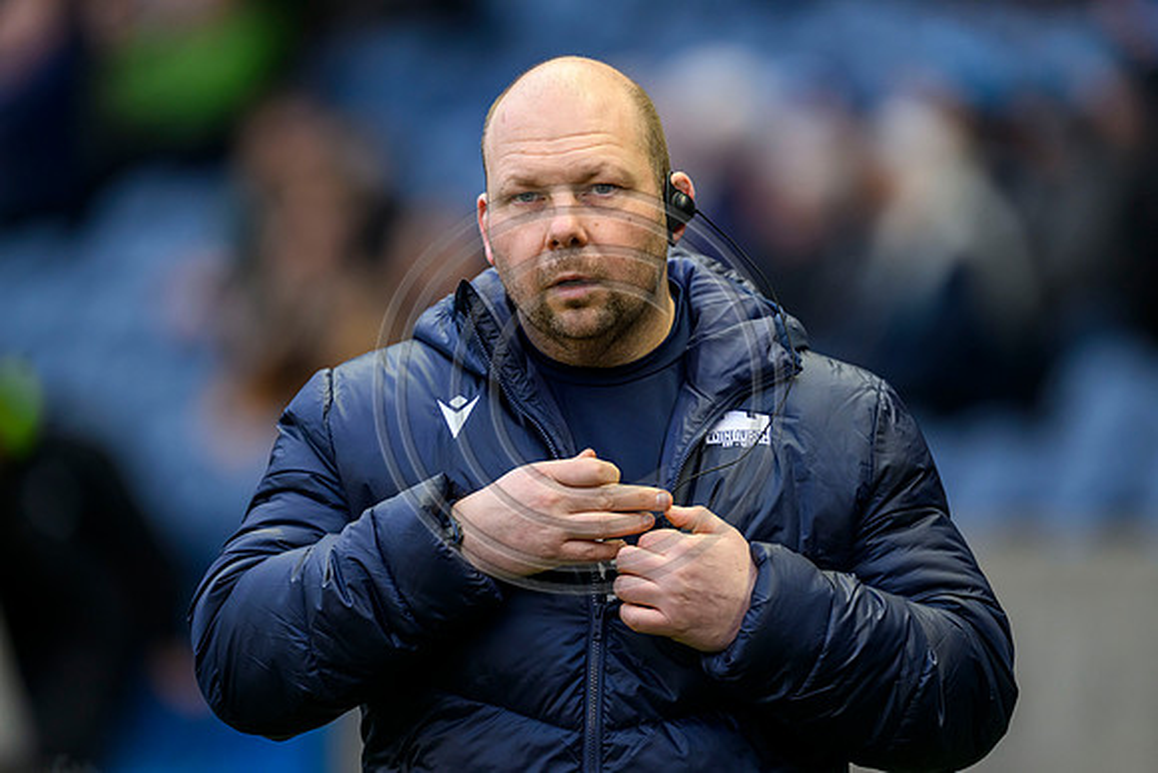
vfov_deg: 3.4
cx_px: 579
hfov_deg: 5.2
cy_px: 386
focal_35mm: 400
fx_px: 12869
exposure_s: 1/1000
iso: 3200
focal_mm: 400
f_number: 3.2
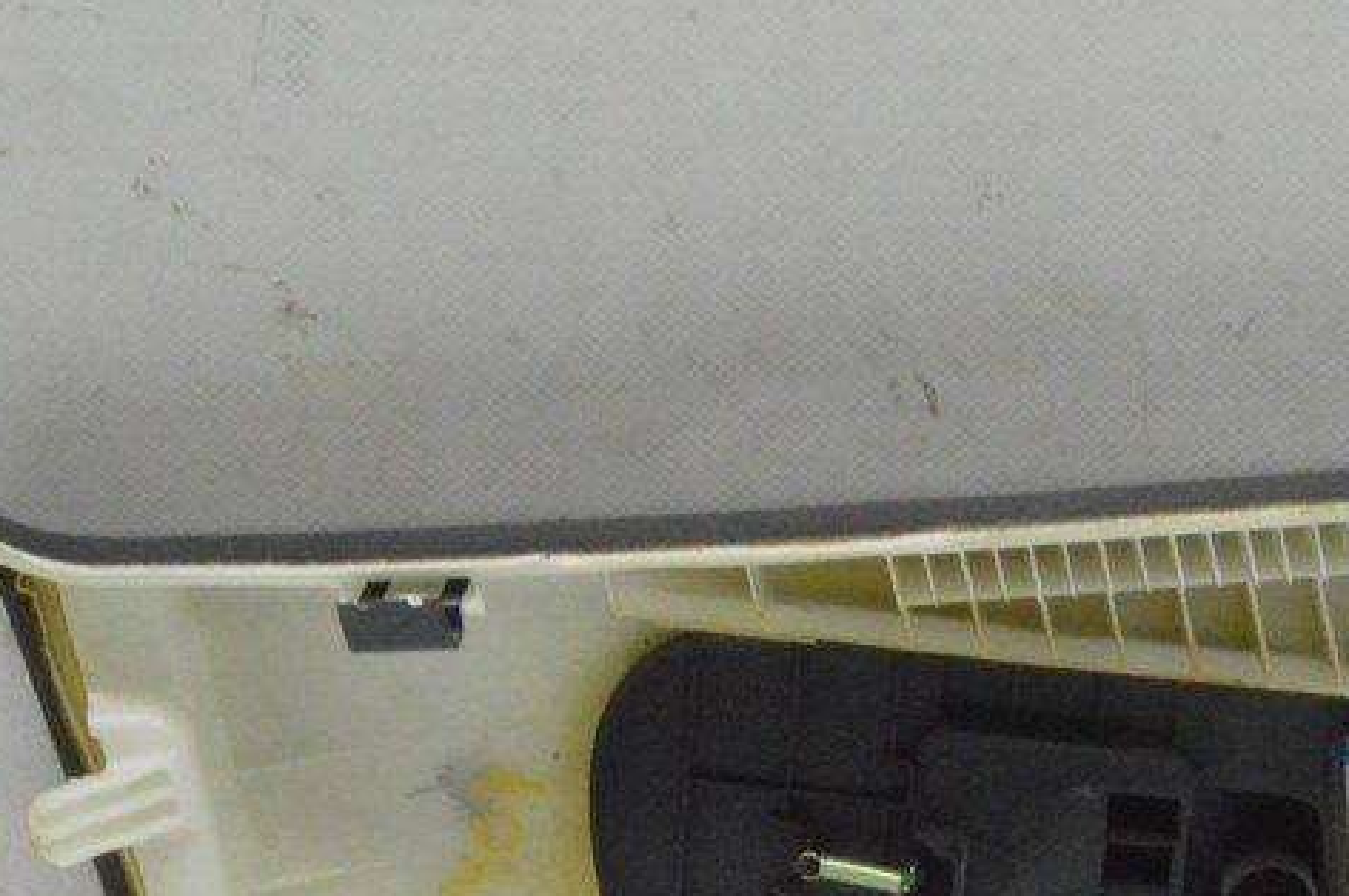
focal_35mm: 104
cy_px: 689
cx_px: 1172
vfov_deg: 13.1
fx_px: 3892
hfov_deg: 19.4
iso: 6400
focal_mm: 32
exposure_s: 1/20
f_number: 20
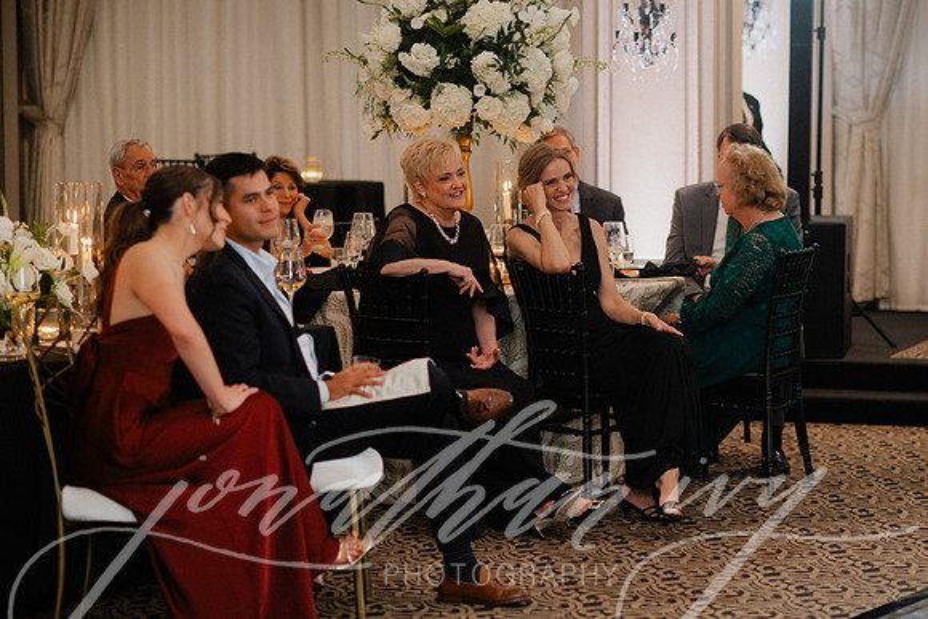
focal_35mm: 101
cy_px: 277
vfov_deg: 13.5
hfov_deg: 20.2
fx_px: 2606
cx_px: 536
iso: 1600
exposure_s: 1/160
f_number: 2
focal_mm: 85
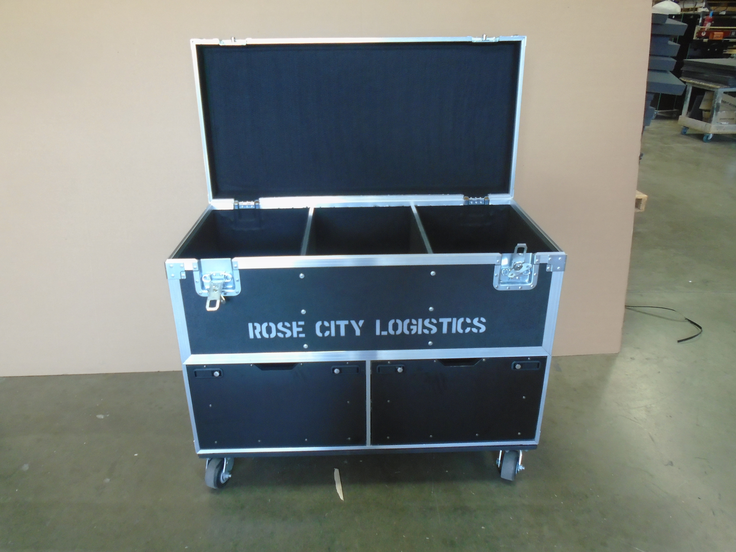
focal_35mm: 26
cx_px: 368
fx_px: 553
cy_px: 276
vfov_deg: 53.1
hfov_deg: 67.3
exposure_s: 1/30
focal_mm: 4.6
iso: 250
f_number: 3.2
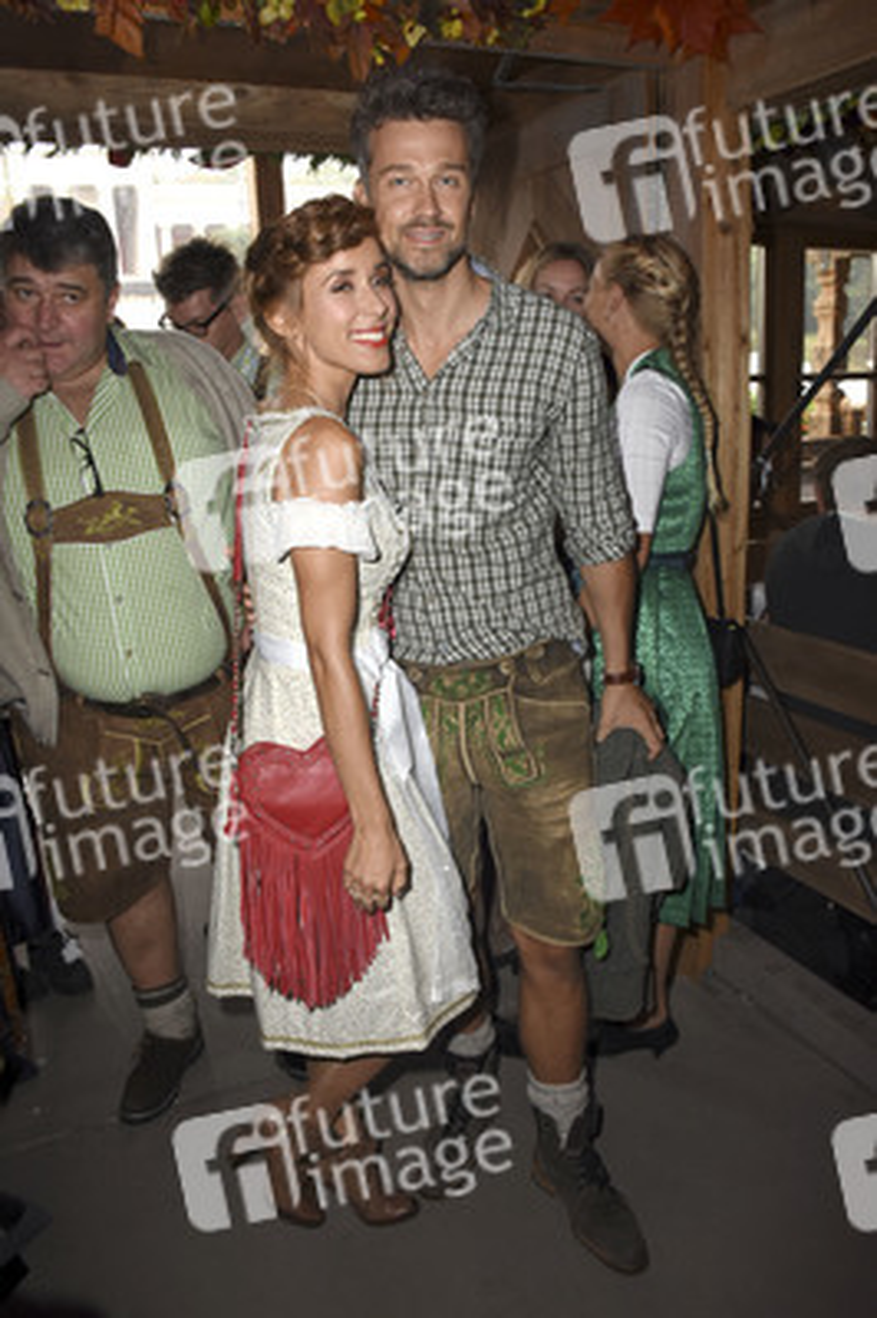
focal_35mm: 27
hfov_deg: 47.9
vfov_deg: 67.4
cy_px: 659
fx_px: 988
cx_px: 438
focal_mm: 18
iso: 640
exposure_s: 1/125
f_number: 5.6
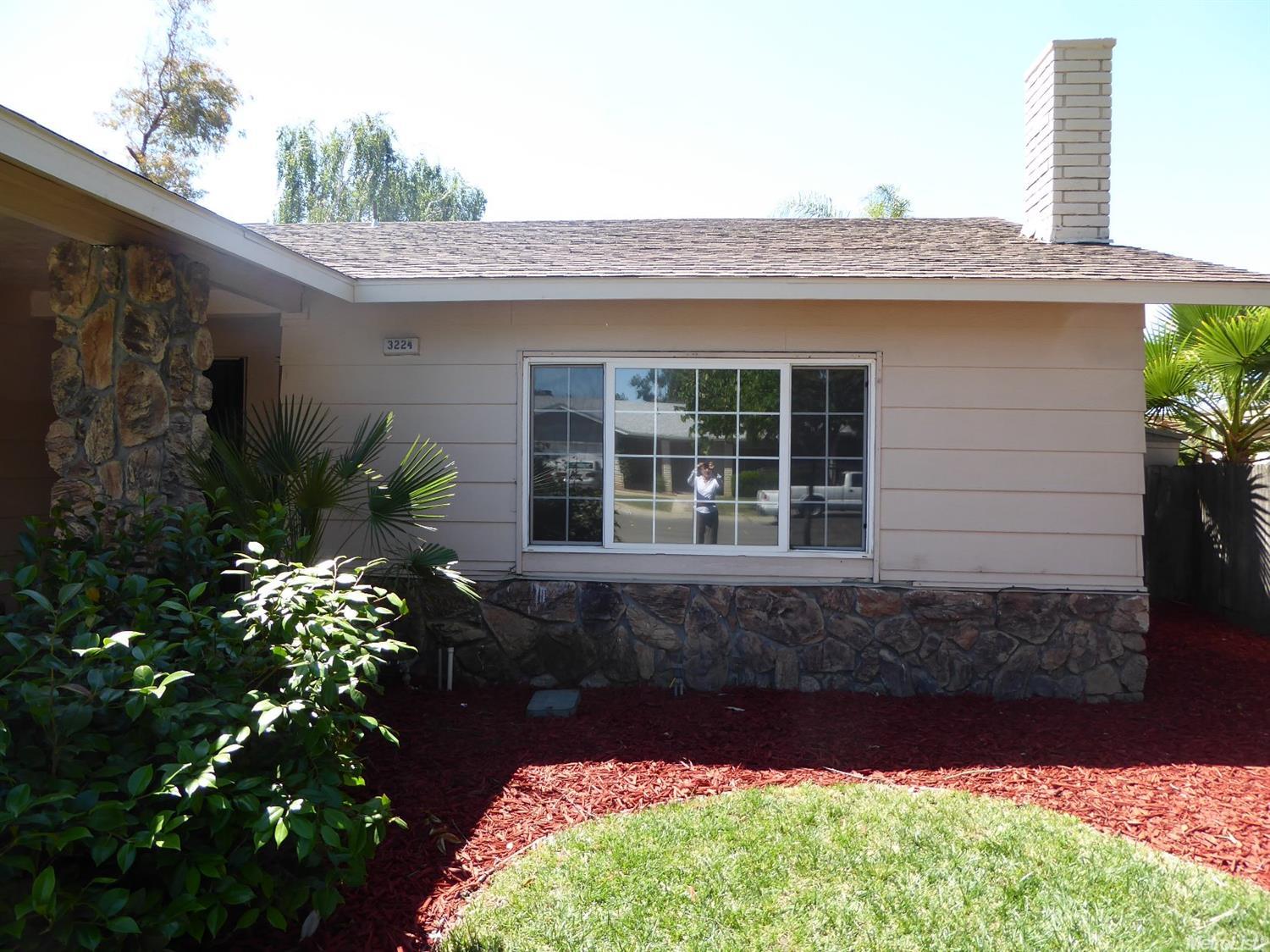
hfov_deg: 69.4
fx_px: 917
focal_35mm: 25
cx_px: 635
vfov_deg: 54.9
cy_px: 476
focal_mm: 4.3
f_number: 3.3
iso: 80
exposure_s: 1/200
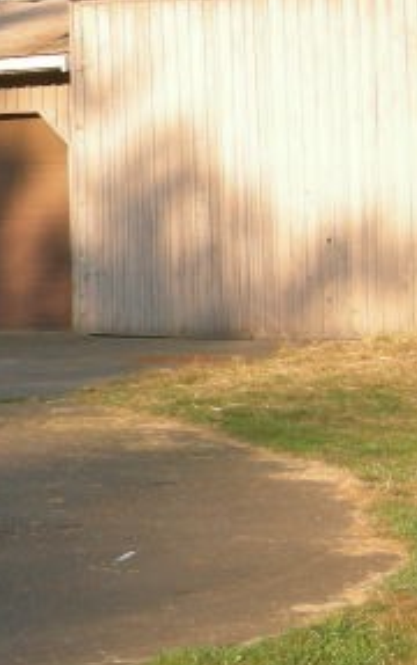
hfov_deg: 9.1
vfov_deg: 15.3
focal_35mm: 136
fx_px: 2467
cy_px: 183
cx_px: -380
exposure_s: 1/182
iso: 64
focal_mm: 7.5
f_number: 4.8
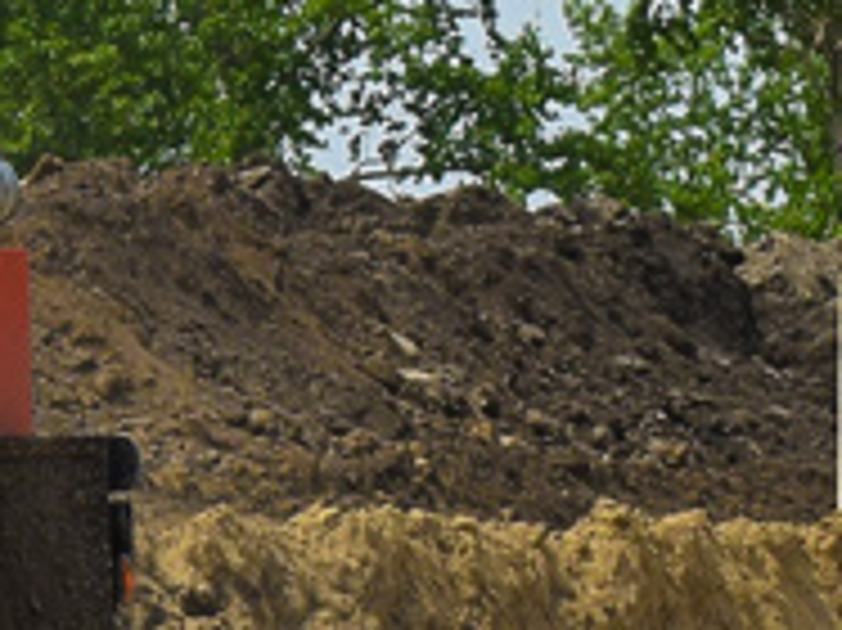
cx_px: -1355
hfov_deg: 4.6
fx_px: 10139
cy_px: -189
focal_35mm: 417
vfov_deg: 3.6
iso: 200
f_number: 10
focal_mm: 45
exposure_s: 1/400
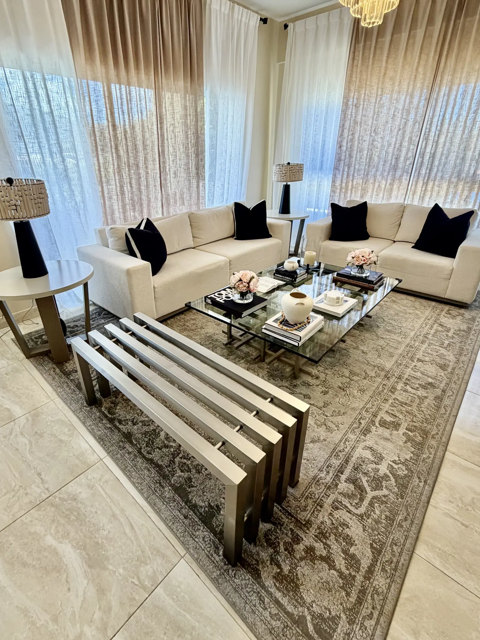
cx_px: 209
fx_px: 314
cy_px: 298
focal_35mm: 17
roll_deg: -0.6
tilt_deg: -24.0
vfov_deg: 90.9
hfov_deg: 74.4
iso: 100
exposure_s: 1/120
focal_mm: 2.22
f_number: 2.2
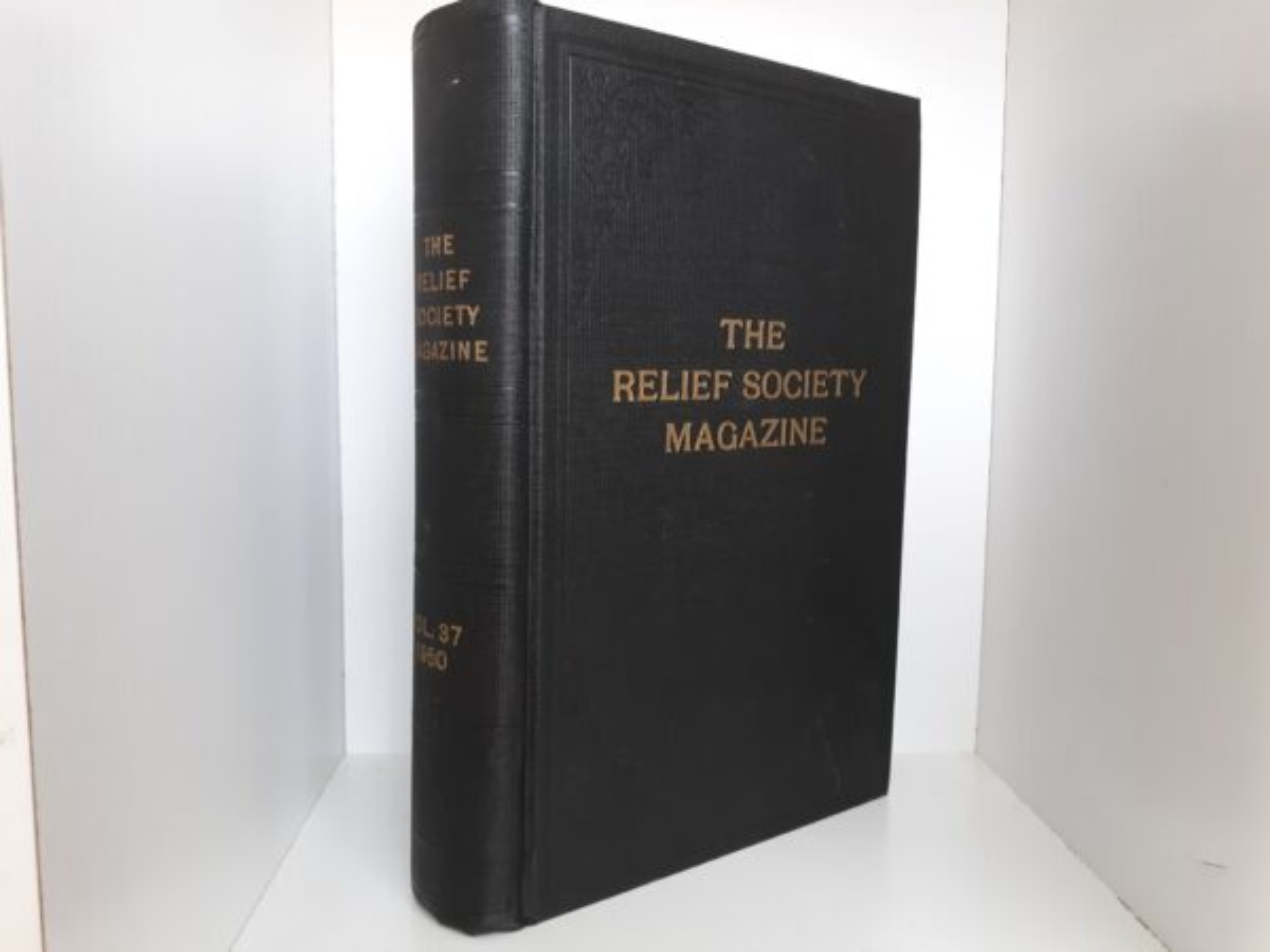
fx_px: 1027
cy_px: 476
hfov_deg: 63.4
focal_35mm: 28
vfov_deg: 49.7
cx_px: 635
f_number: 1.7
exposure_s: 1/50
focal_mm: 3.7
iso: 125
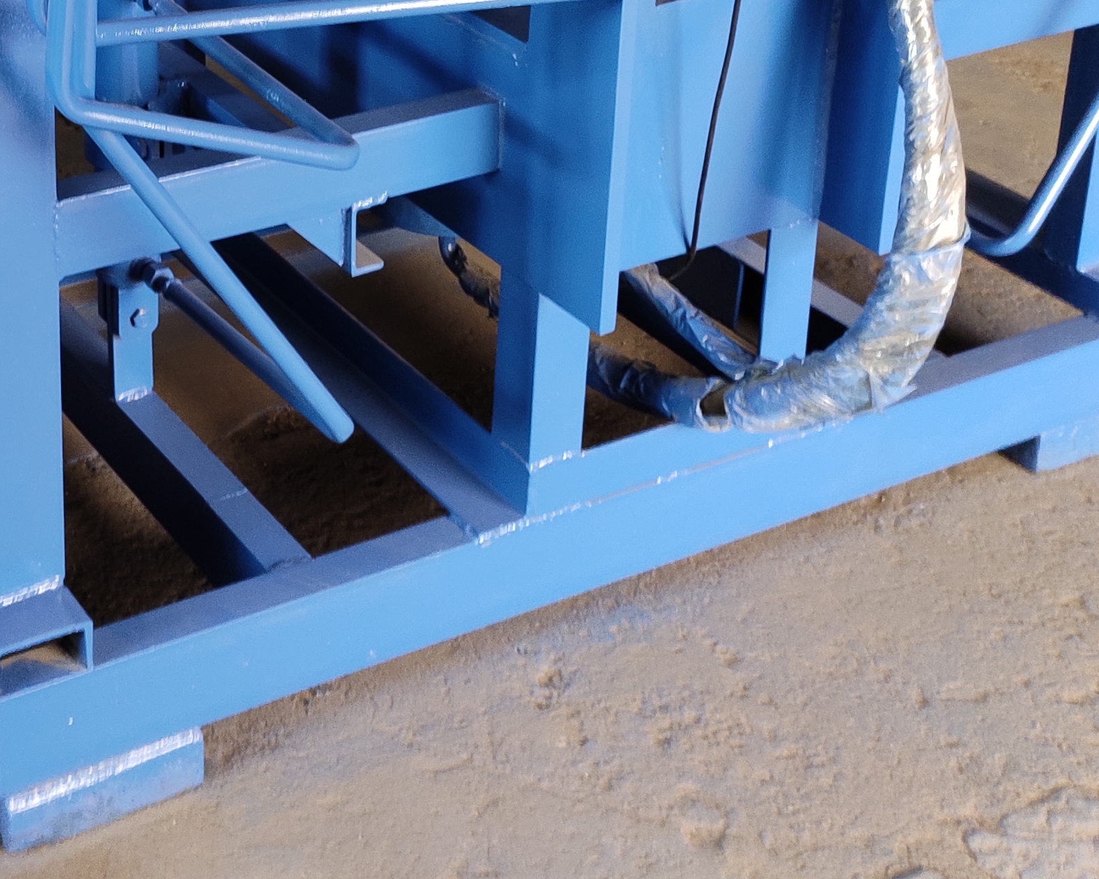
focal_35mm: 61
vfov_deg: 23.5
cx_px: 102
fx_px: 1984
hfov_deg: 29.6
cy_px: -74
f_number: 1.79
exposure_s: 1/33
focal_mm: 4.74
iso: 977
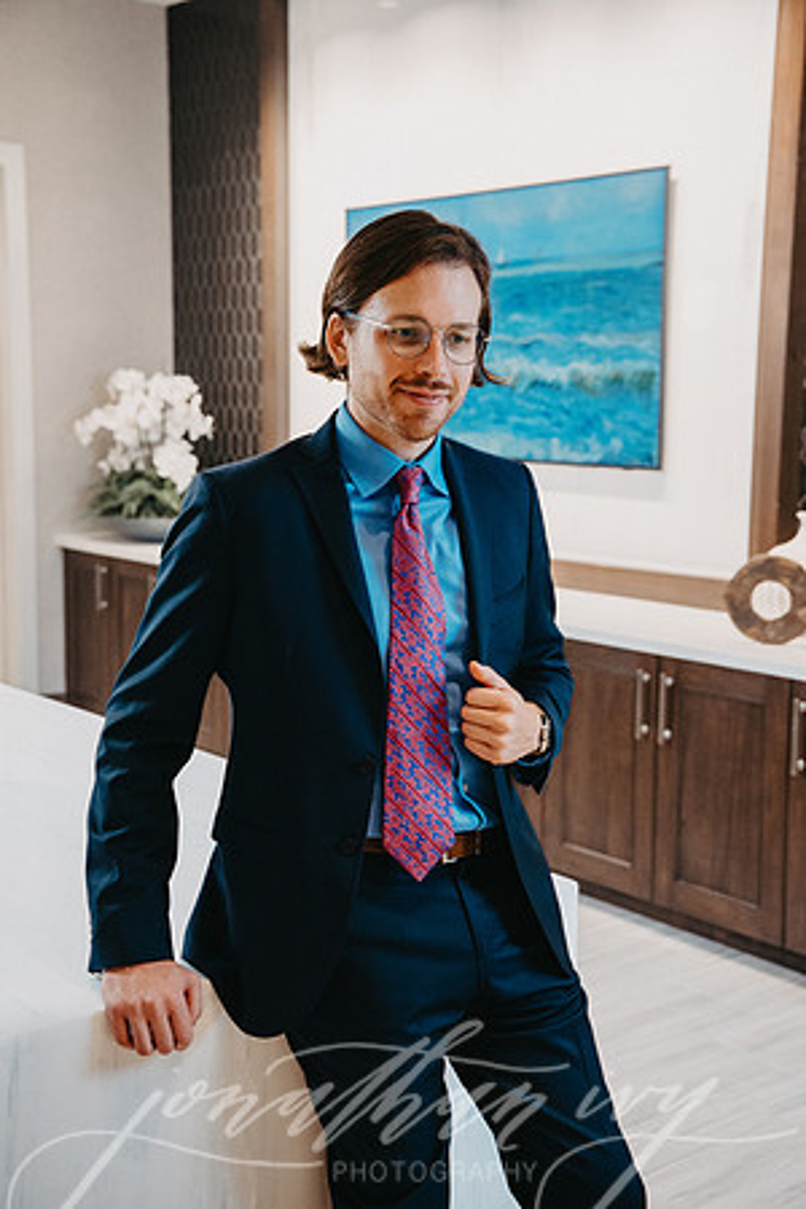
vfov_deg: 41.1
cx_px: 403
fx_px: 1612
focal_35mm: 48
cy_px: 604
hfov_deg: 28.1
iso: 1600
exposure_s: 1/125
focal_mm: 48
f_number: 4.5
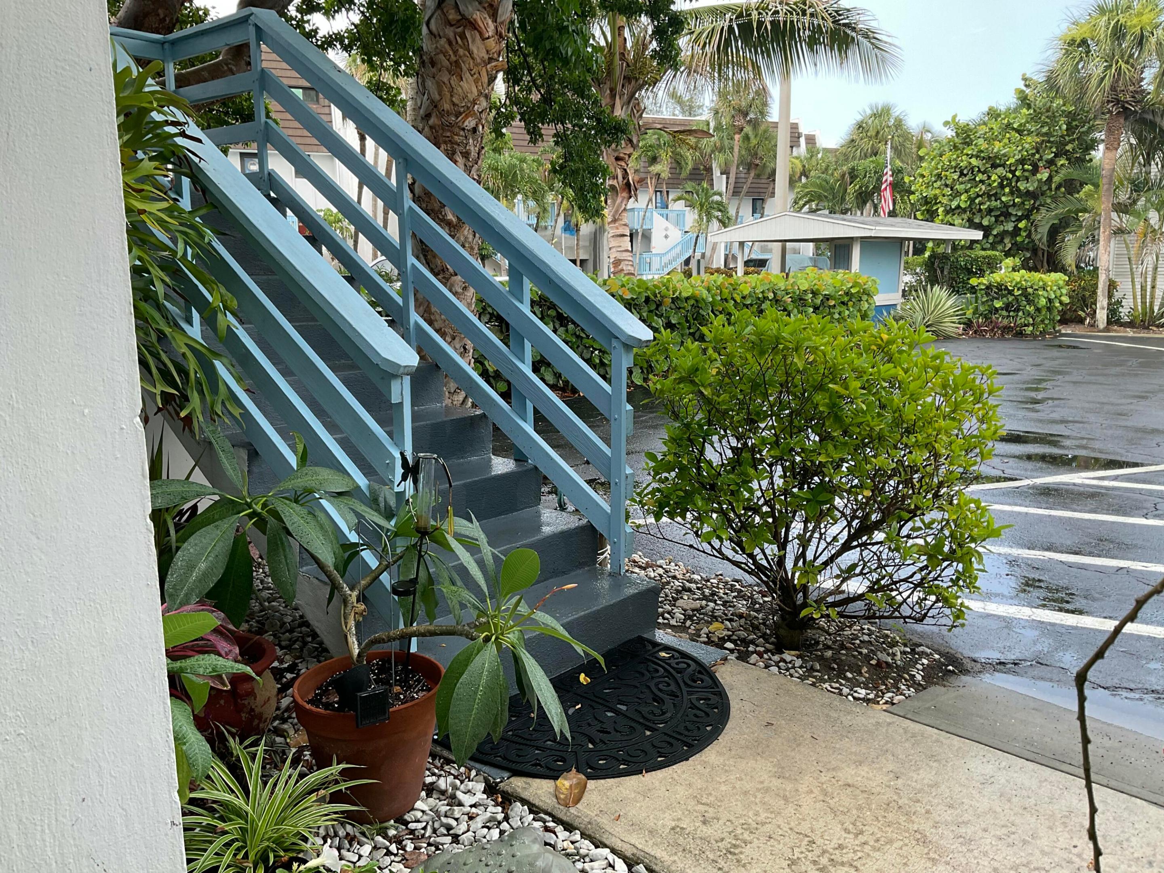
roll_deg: +0.1
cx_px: 582
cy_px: 436
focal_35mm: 29
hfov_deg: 61.7
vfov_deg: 48.2
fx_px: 975
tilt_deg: -10.0
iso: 20
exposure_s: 1/120
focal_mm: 3
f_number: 1.8
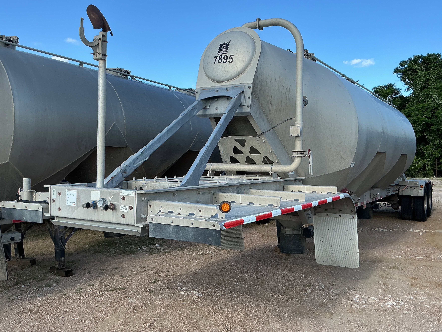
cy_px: 156
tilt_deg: +3.0
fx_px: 421
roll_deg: +0.4
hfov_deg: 55.3
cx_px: 239
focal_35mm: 33
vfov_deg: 42.9
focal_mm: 3
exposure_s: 1/898
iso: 25
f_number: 1.8
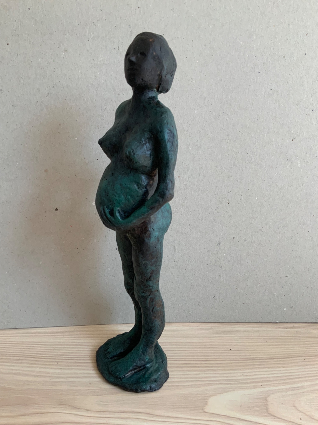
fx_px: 355
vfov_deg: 61.7
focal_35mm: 29
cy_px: 212
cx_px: 159
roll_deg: +0.0
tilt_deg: -20.3
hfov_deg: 48.2
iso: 64
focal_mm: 3
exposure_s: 1/122
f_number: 1.8
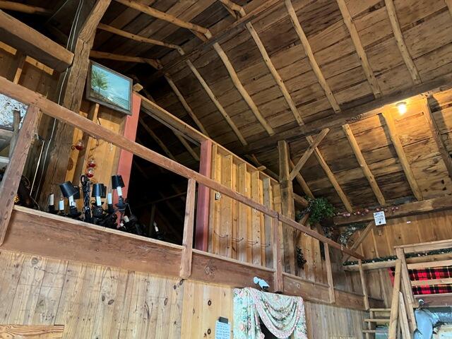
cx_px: 226
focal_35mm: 26
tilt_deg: +25.3
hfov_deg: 67.3
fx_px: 339
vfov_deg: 53.1
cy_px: 170
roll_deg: -1.0
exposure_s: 1/30
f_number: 1.5
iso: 500
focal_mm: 5.7
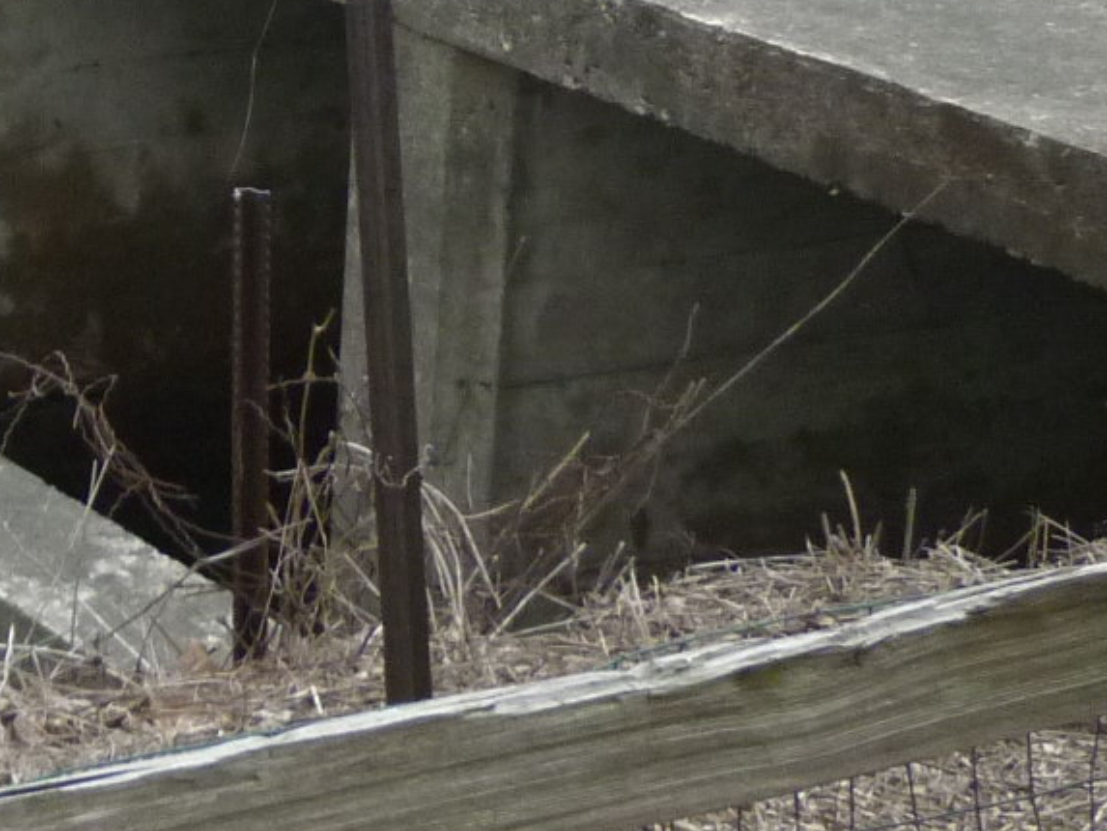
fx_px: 3774
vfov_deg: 12.0
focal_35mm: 118
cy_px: -429
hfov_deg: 14.8
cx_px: -798
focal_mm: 5.5
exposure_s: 1/640
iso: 200
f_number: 2.8
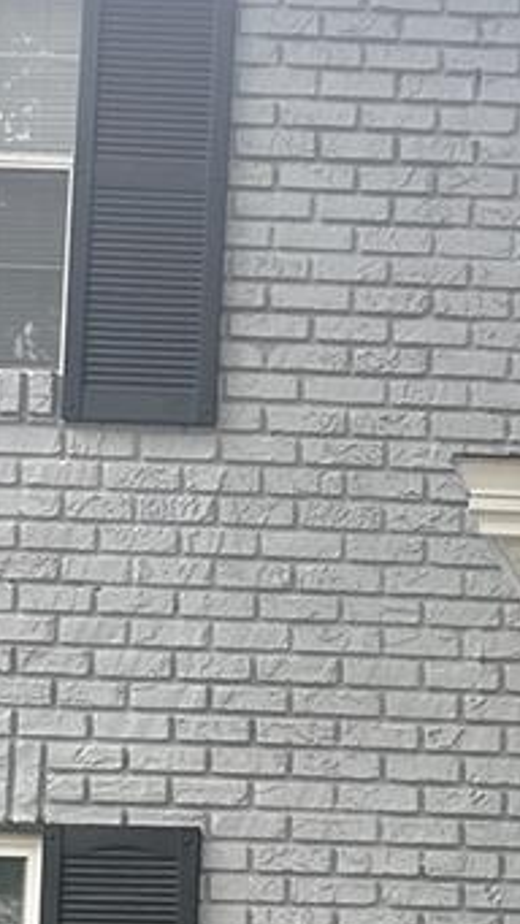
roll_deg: -1.8
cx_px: 1100
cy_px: 1203
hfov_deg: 11.6
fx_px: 2253
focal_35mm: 92
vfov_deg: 21.0
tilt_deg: +5.1
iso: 80
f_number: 1.78
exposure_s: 1/276
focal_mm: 6.86
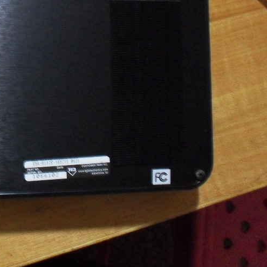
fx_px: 558
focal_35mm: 64
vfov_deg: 26.6
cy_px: 77
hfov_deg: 25.6
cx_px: 1
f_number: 3.2
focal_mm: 6.3
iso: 400
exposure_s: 1/8
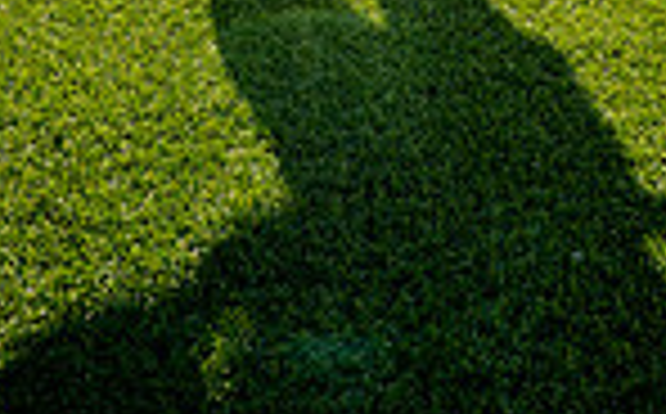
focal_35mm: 87
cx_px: 256
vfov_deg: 12.0
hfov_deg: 23.8
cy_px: -590
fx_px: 1577
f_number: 10
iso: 320
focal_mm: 28
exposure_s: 1/250
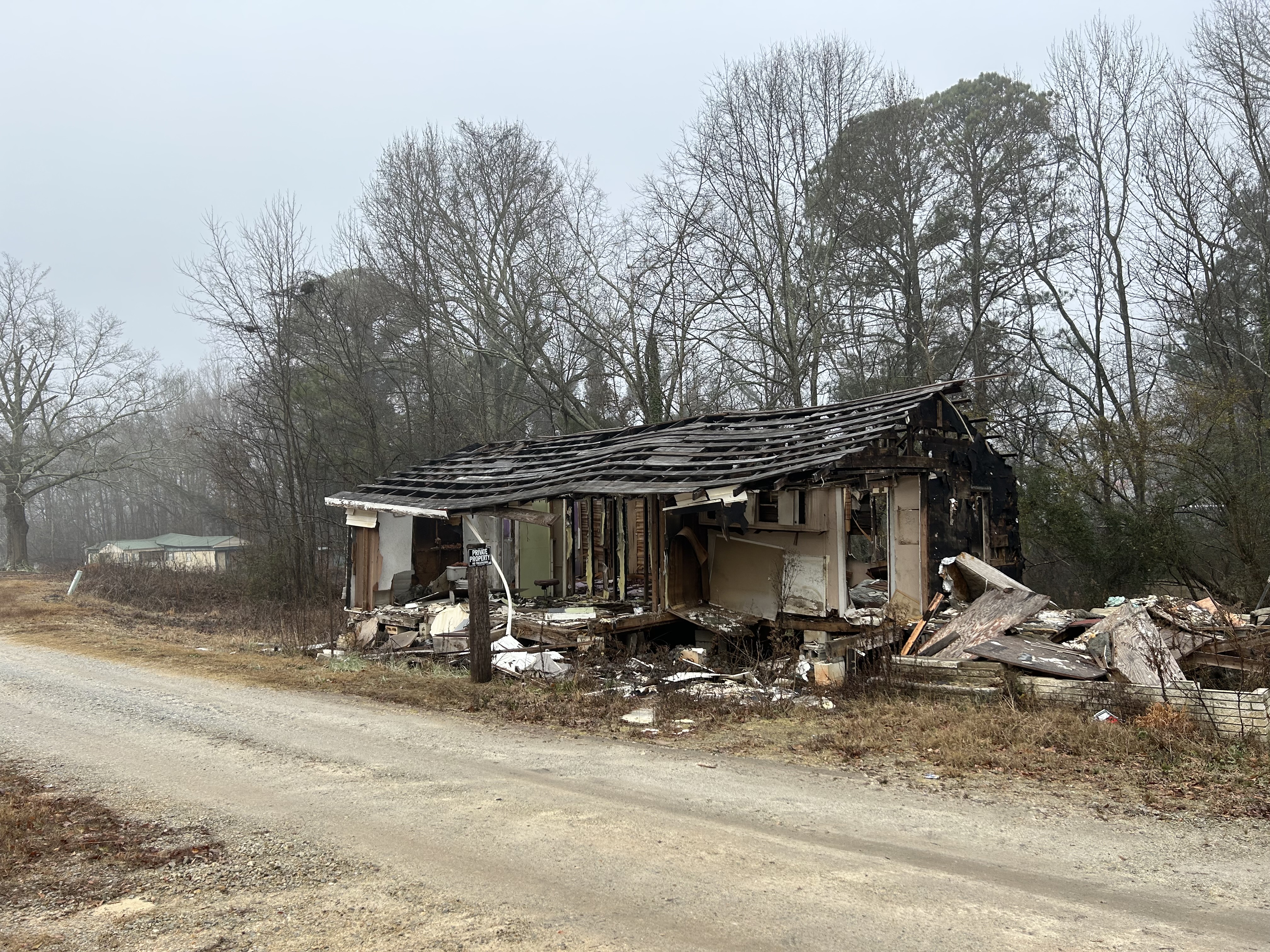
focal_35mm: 26
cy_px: 476
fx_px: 954
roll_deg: +1.9
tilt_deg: +2.2
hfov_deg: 67.3
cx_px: 635
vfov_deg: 53.1
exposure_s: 1/692
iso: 50
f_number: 1.5
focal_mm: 5.7
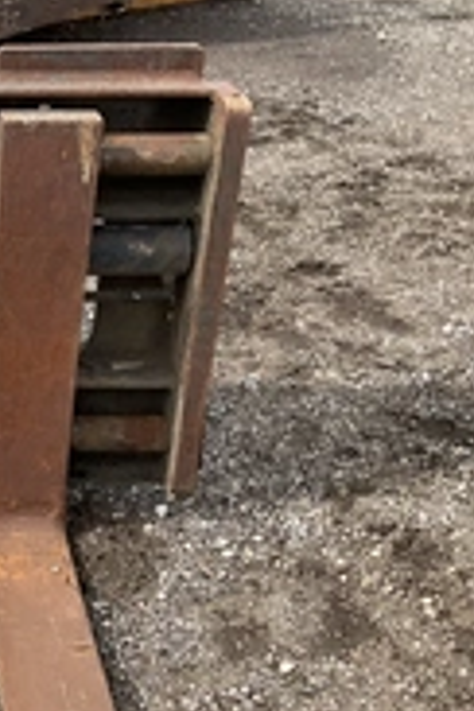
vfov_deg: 30.3
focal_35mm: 66
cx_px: -136
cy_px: 478
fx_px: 1303
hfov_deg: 19.1
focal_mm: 3
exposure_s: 1/613
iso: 25
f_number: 1.8
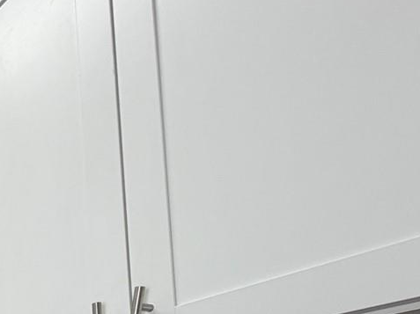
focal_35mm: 47
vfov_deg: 25.4
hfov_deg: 27.8
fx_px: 570
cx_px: -206
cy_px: 435
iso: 80
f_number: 2.2
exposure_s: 1/120
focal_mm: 2.22
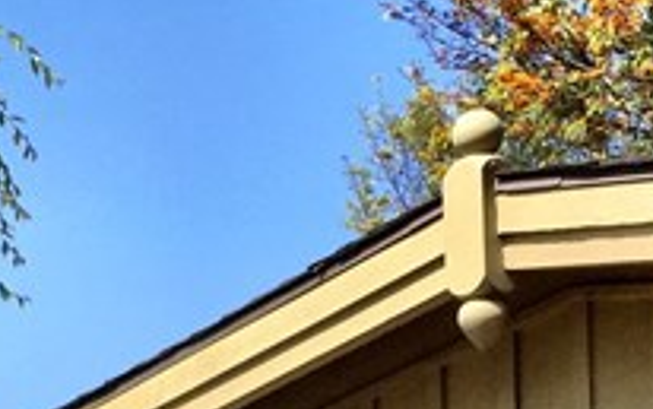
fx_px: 2724
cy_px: 885
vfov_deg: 8.1
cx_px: -10
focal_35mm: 153
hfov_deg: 13.5
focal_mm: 4.15
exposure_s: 1/1276
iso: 32
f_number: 2.2
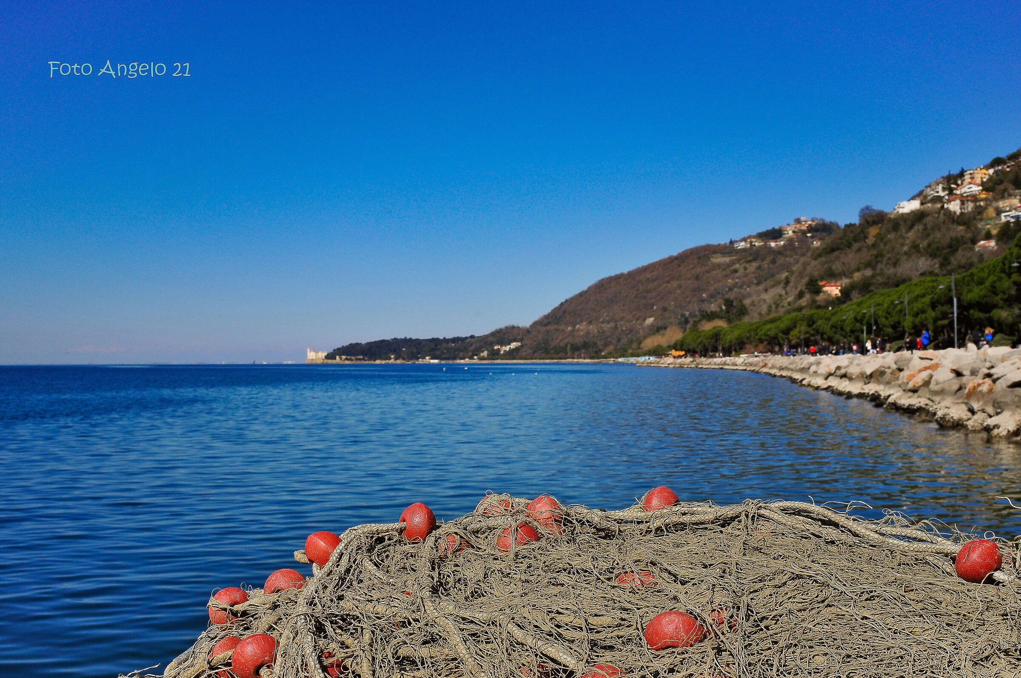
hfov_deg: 46.4
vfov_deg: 31.8
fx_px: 1190
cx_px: 510
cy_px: 339
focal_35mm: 42
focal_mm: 28
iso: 200
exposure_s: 1/320
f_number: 16
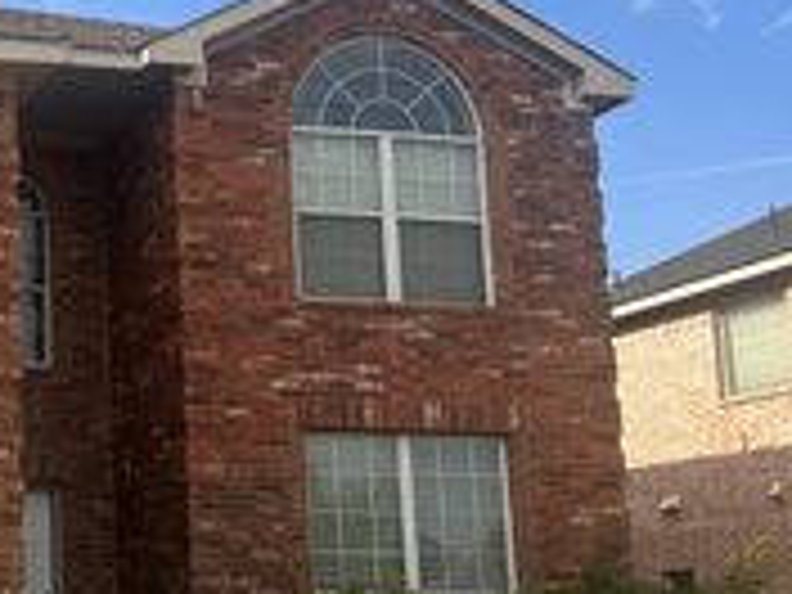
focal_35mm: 68
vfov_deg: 21.6
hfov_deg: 26.2
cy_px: 326
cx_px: -94
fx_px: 1556
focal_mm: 6.86
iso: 80
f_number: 1.78
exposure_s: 1/2882
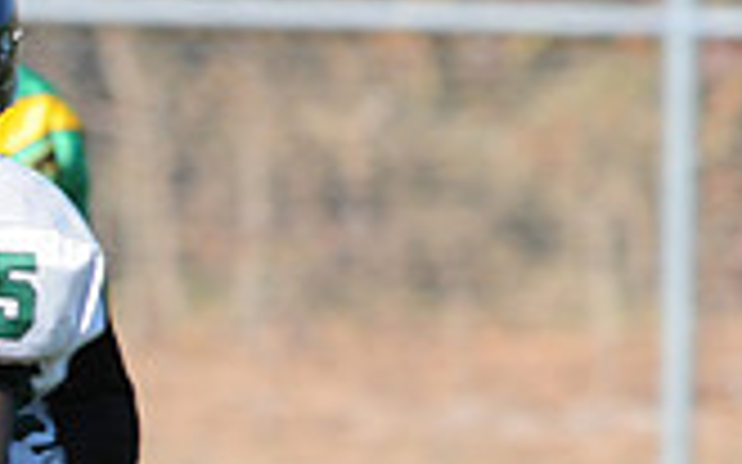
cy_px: 601
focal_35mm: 1610
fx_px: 32546
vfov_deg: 0.8
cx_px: -553
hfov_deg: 1.3
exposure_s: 1/500
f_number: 6.3
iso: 200
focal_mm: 300
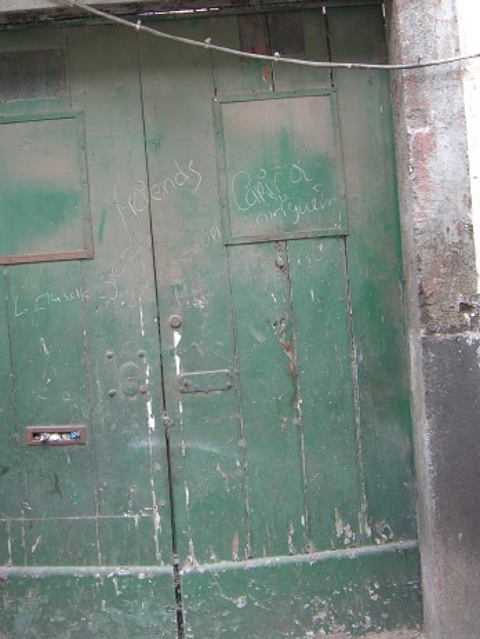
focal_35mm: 58
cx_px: 167
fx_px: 1071
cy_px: 197
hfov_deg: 25.2
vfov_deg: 32.8
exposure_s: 1/21.3
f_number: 2.8
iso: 50
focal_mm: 8.9
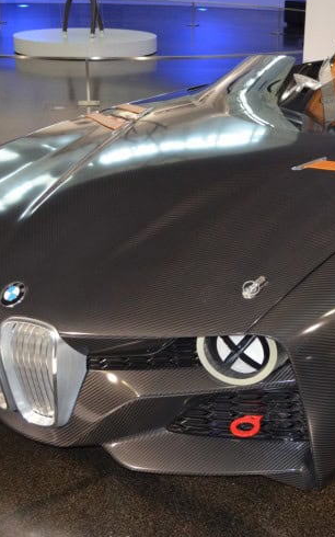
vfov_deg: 36.3
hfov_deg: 22.8
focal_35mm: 56
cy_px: 266
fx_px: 819
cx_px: 268
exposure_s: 1/60
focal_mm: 24
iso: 1250
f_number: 4
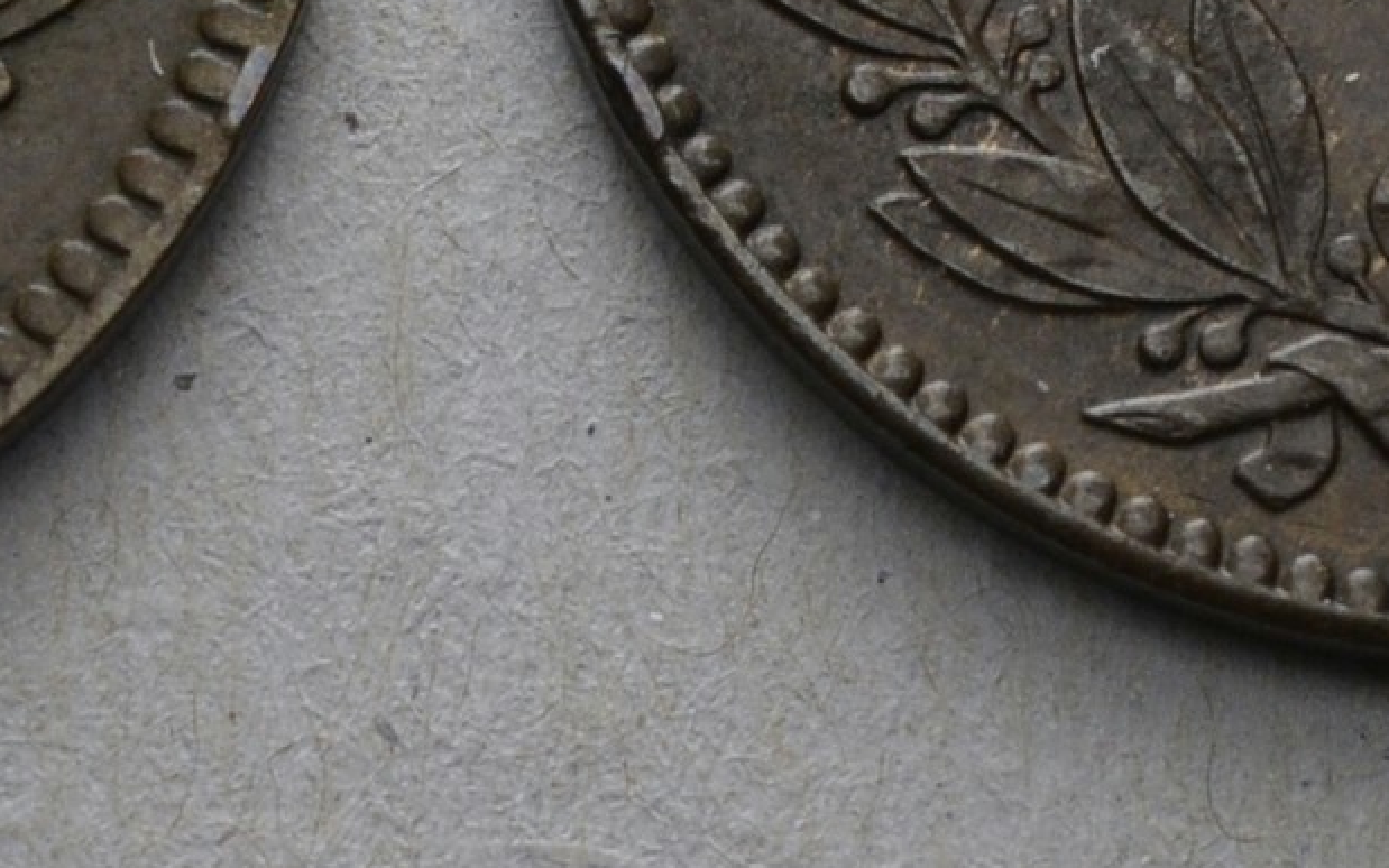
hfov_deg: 6.3
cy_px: -150
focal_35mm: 334
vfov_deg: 3.9
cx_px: 229
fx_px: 12646
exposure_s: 1/250
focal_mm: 55
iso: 400
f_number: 14
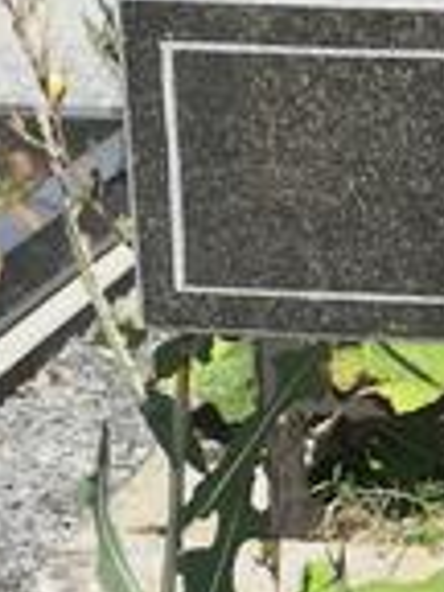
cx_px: 806
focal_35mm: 183
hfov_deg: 7.8
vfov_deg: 10.5
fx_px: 3130
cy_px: 855
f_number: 1.6
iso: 50
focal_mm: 3.95
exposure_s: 1/1894
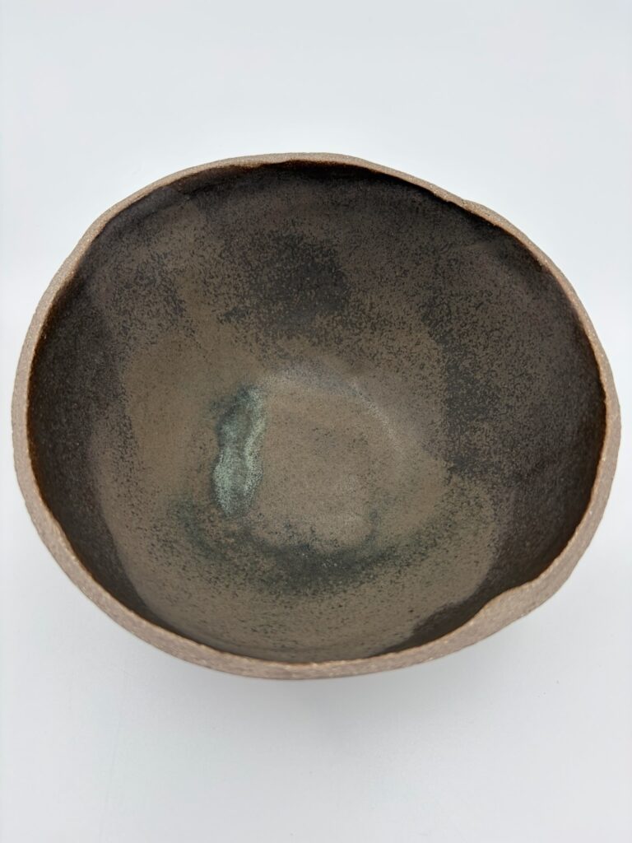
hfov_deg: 53.1
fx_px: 633
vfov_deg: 67.3
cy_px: 422
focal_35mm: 26
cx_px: 316
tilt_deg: -60.6
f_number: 1.6
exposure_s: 1/120
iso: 40
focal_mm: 5.96
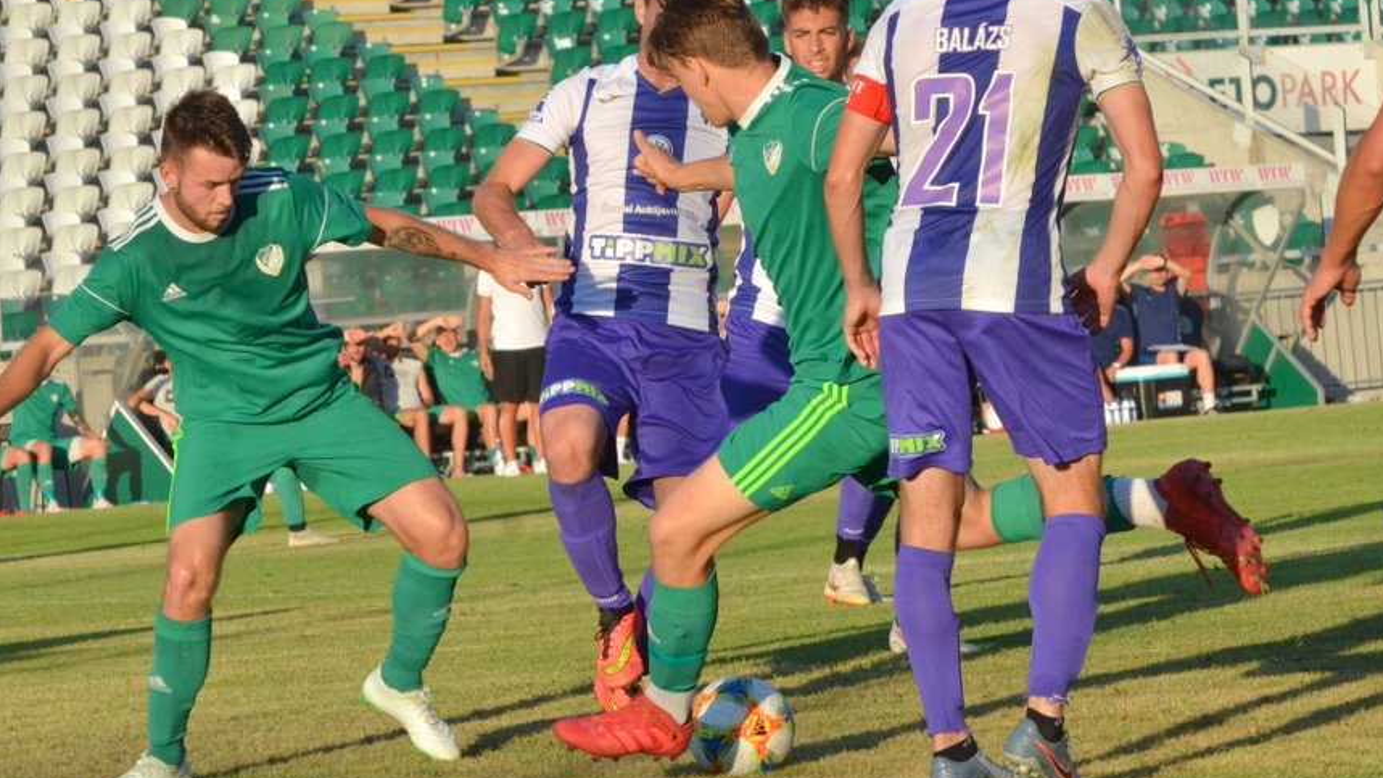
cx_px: 784
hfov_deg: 8.9
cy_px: 384
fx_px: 8837
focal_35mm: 241
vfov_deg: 5.0
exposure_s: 1/1600
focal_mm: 110
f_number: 10
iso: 1000
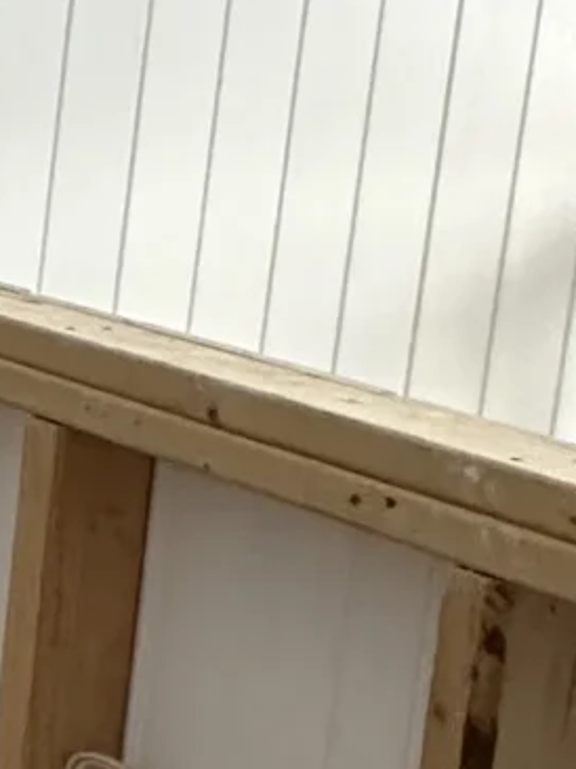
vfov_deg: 19.9
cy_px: 200
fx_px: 2177
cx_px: -1436
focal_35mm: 98
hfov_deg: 9.3
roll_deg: -0.6
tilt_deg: -7.9
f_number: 2.2
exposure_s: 1/99
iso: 160
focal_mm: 2.22
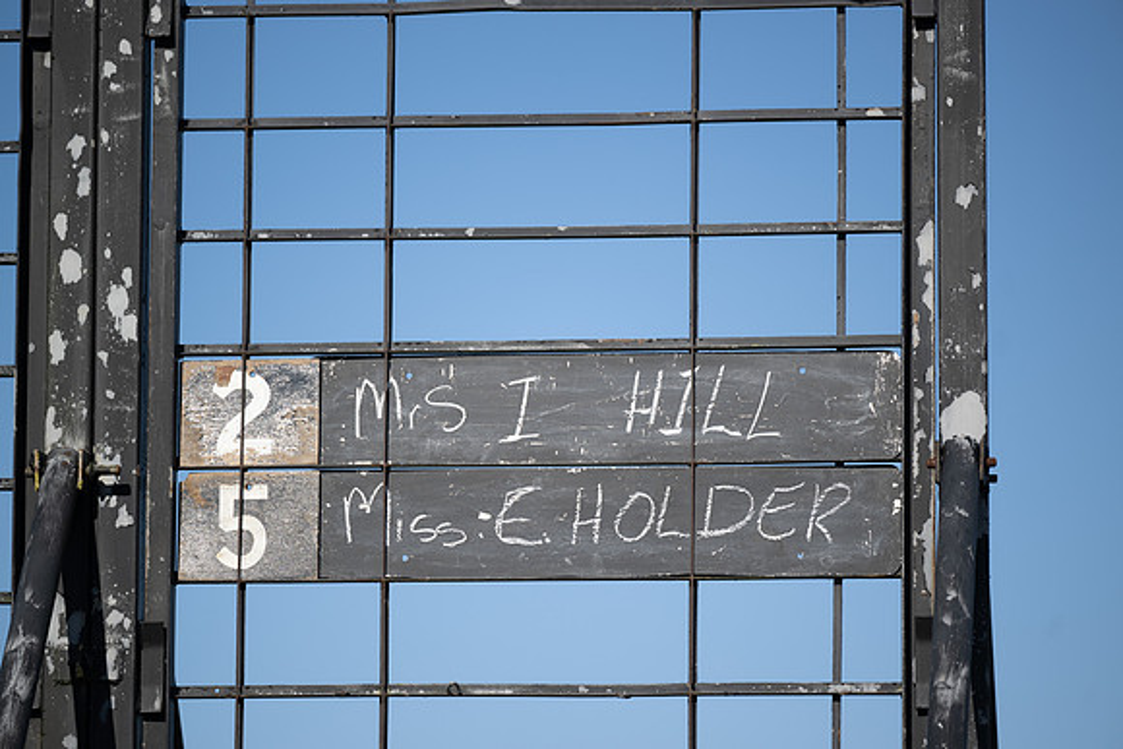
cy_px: 374
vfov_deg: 6.9
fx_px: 6240
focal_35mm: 200
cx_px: 562
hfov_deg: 10.3
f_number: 2.8
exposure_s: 1/2000
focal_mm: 200
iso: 80
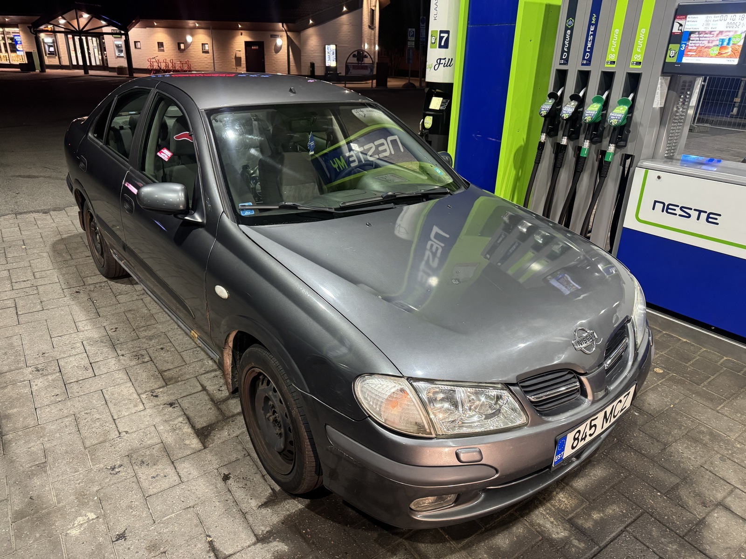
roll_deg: -2.2
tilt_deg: -21.1
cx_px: 373
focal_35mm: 24
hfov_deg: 71.6
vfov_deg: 56.8
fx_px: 517
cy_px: 280
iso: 500
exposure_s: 1/50
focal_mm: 6.76
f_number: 1.78
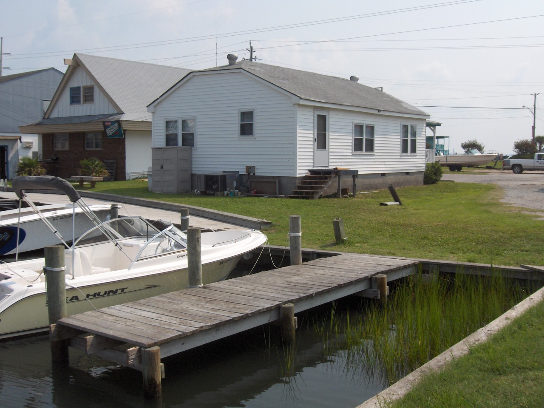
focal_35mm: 39
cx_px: 272
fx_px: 613
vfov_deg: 36.8
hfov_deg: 47.9
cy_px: 204
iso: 100
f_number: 4.8
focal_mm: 8
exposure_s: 1/1887
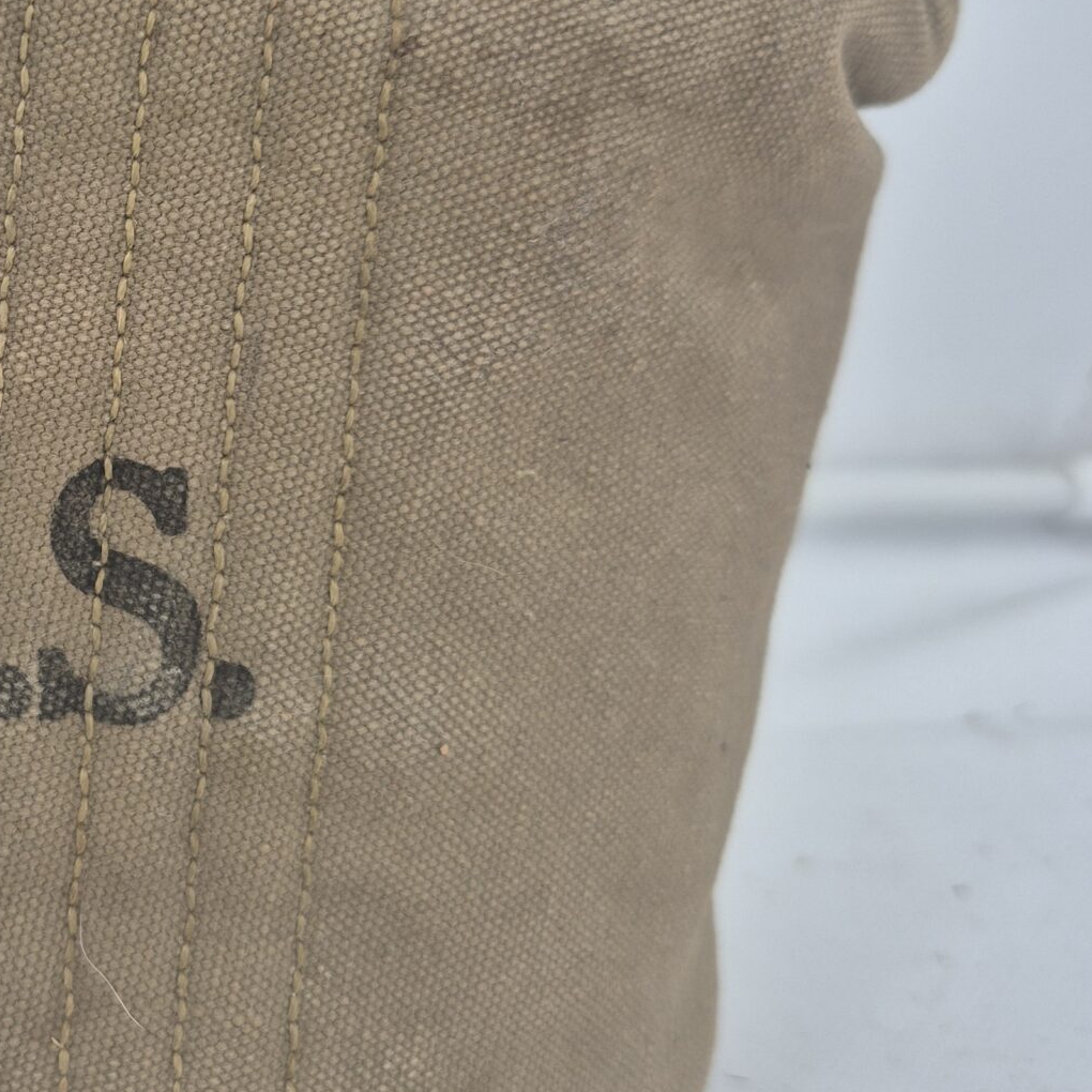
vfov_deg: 33.0
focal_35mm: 51
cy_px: 330
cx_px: 106
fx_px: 1820
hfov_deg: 31.8
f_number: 1.8
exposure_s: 1/464
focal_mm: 5.4
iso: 25
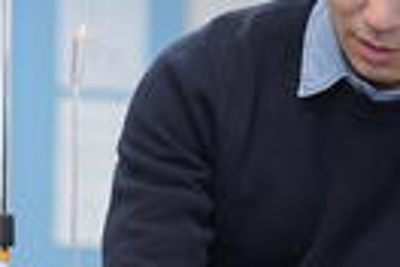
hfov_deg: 9.0
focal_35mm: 228
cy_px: 121
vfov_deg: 6.0
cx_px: 170
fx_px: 2533
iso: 125
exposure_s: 1/100
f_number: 1.4
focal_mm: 50
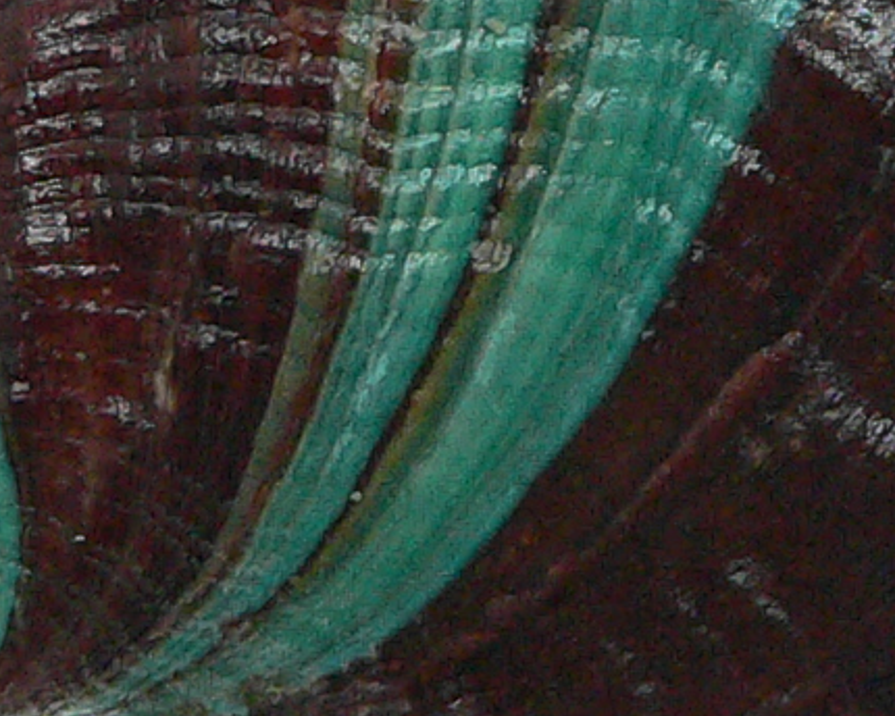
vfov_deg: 9.6
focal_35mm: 160
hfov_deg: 11.8
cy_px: 200
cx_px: 1028
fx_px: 4238
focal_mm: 4.6
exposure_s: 1/60
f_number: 2.8
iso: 200
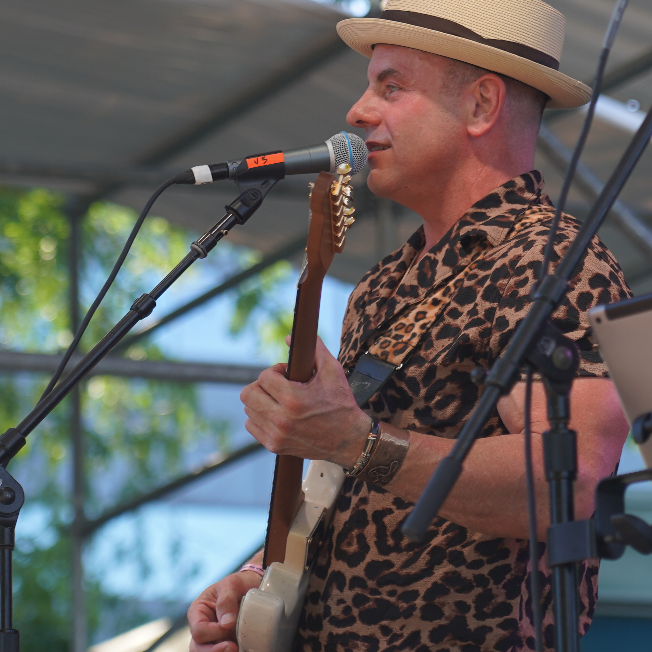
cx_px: 334
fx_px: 5200
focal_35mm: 244
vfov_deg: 7.2
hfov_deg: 7.2
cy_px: 179
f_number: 4
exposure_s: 1/160
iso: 100
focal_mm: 105
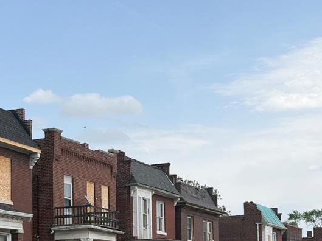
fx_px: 865
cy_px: 229
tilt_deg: +3.8
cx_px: 82
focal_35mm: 93
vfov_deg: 15.6
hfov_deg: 20.9
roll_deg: +2.6
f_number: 1.78
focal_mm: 6.76
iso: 64
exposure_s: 1/4878
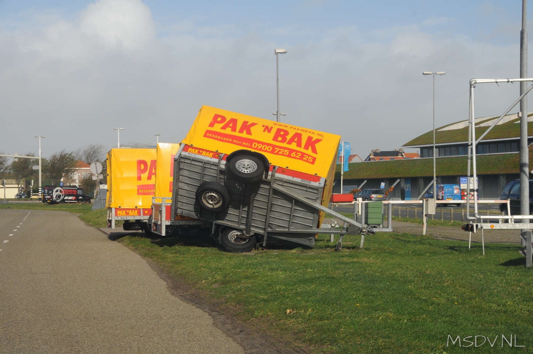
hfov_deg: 28.1
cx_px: 266
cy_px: 177
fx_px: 1065
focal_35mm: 72
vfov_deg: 18.9
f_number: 11
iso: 400
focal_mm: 48
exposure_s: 1/500
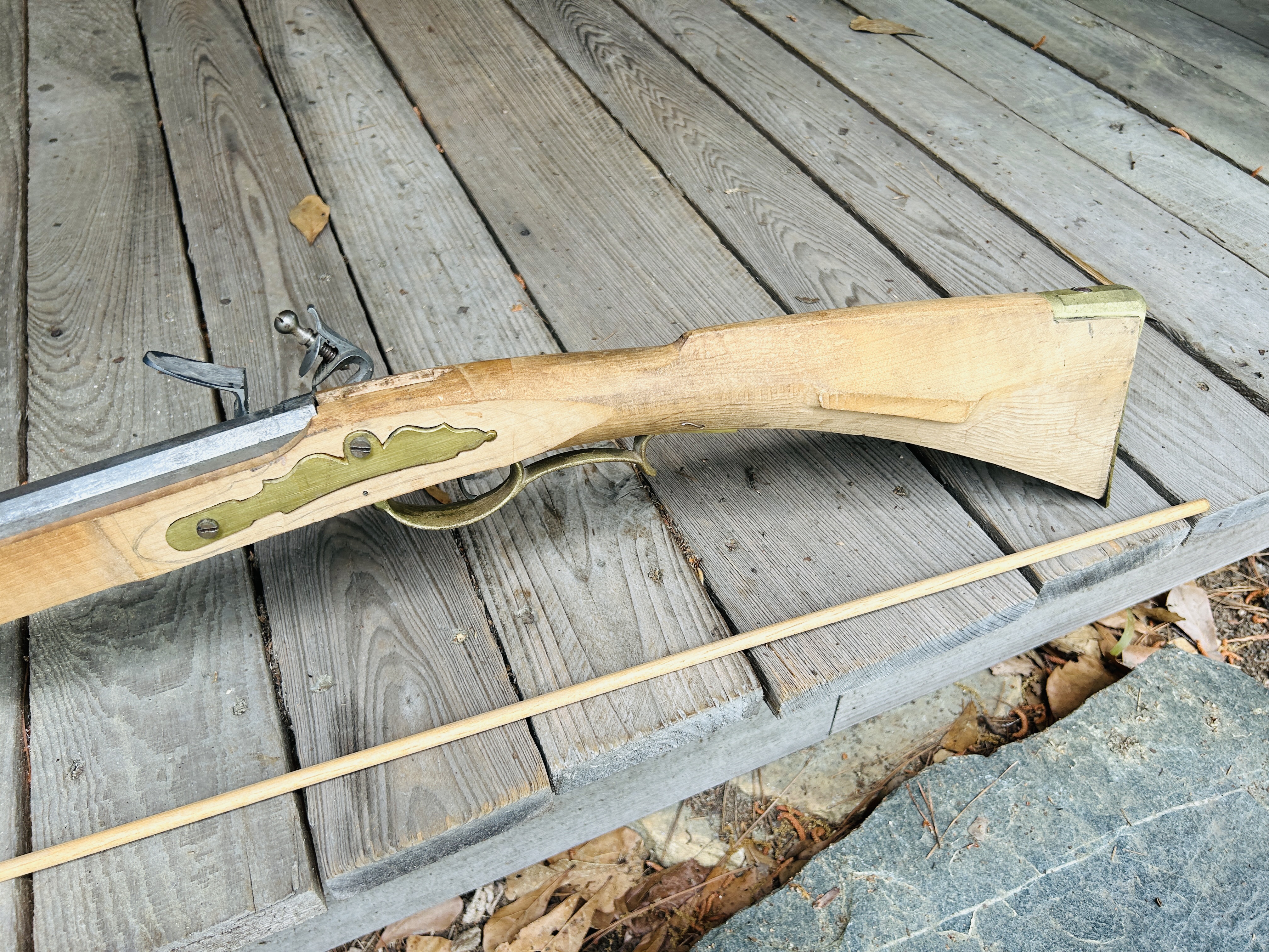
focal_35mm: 26
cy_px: 476
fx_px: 953
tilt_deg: -46.0
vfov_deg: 53.1
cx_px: 634
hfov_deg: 67.3
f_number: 1.5
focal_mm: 5.7
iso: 40
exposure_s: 1/168
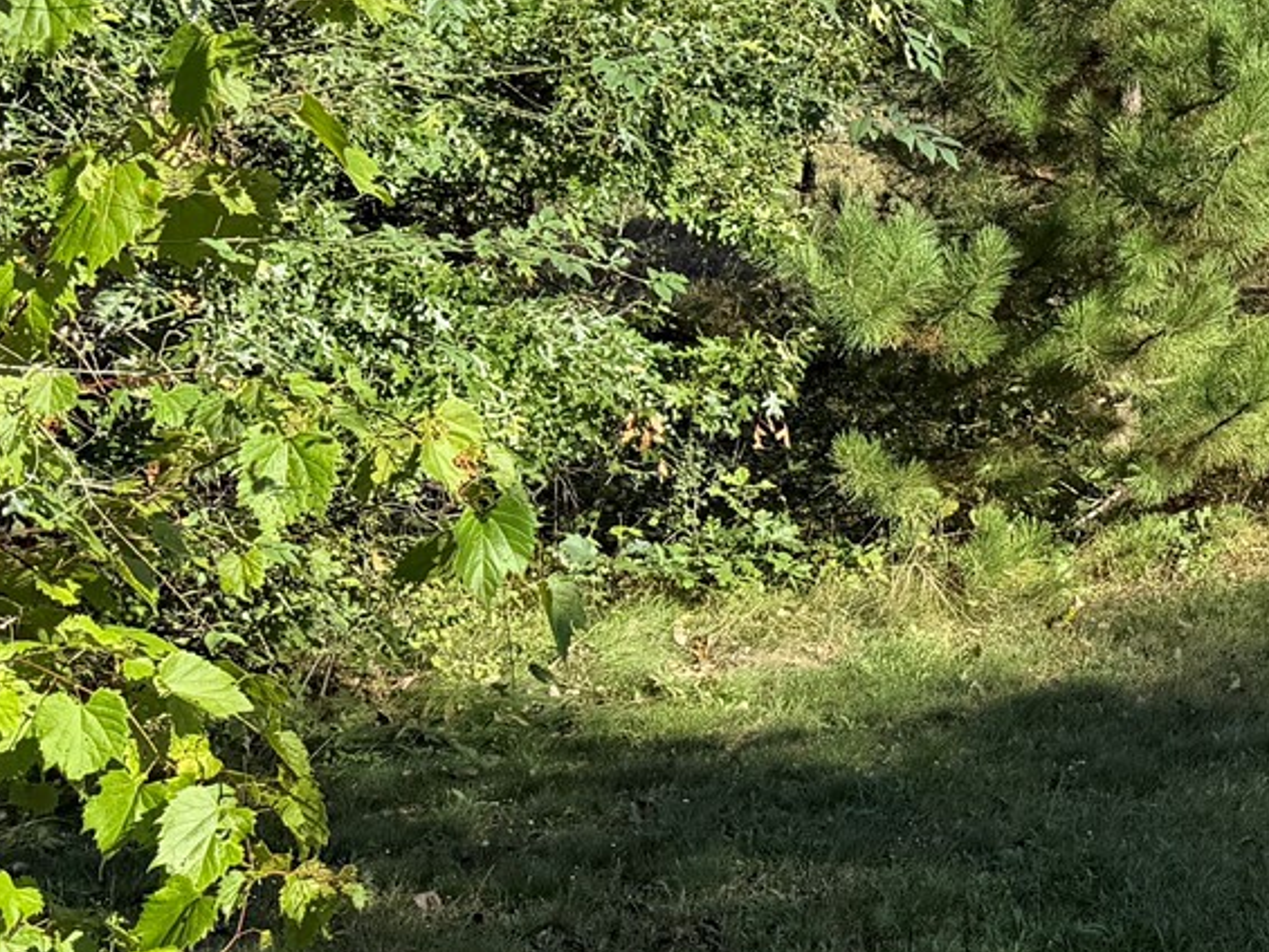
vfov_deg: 16.8
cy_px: 121
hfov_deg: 19.1
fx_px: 3190
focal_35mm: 87
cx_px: 2030
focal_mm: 6.76
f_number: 1.78
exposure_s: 1/1949
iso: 80
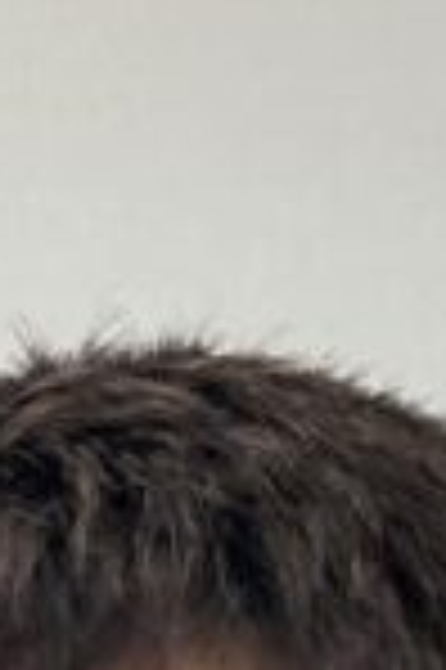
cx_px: 293
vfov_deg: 9.0
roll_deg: +1.2
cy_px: 2055
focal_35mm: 182
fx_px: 3390
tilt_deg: -9.2
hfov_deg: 7.5
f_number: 1.6
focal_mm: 5.1
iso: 100
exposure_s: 1/100
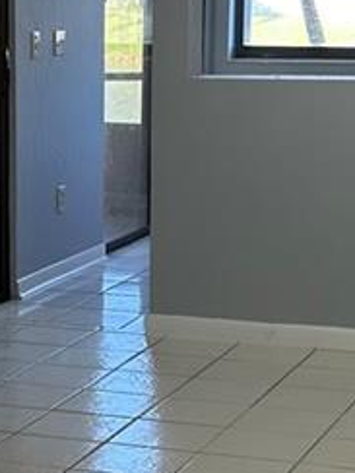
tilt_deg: -9.5
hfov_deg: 12.4
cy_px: 269
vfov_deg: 16.7
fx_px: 1614
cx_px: 23
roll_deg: +0.0
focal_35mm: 118
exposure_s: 1/171
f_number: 1.78
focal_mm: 6.86
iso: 80
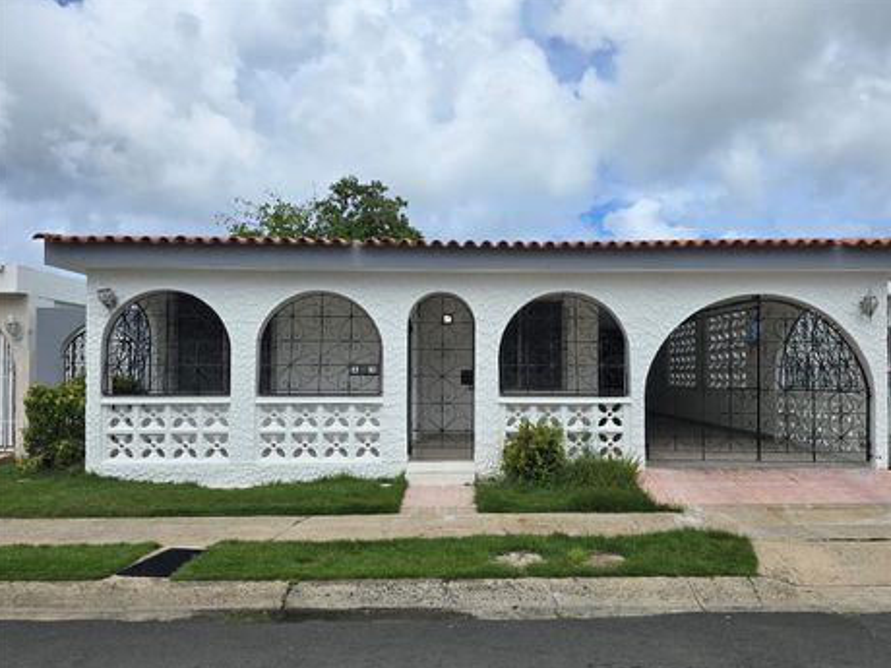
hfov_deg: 69.3
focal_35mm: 25
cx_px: 476
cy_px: 357
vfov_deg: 54.8
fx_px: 643
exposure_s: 1/1336
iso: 12
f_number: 1.7
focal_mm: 6.3
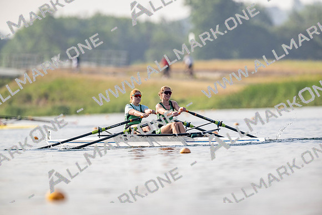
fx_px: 5368
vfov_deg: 2.3
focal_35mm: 600
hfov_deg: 3.4
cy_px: 108
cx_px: 161
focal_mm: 600
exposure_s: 1/2500
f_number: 5
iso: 180
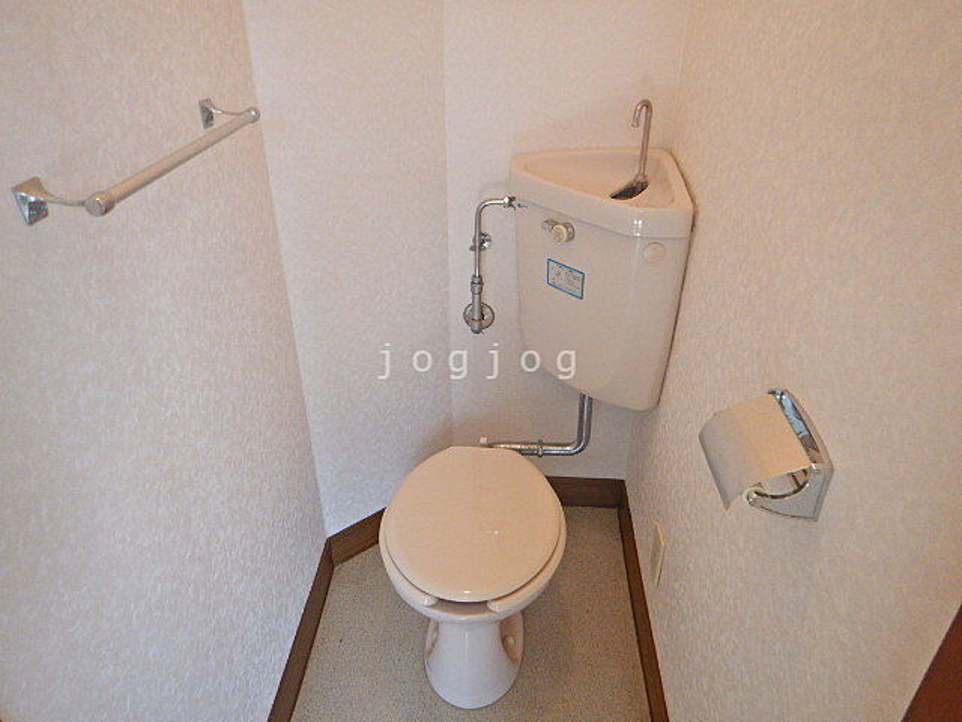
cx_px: 481
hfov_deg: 71.6
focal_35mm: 24
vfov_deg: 56.8
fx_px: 667
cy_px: 361
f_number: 2.8
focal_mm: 4.3
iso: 125
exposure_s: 1/40
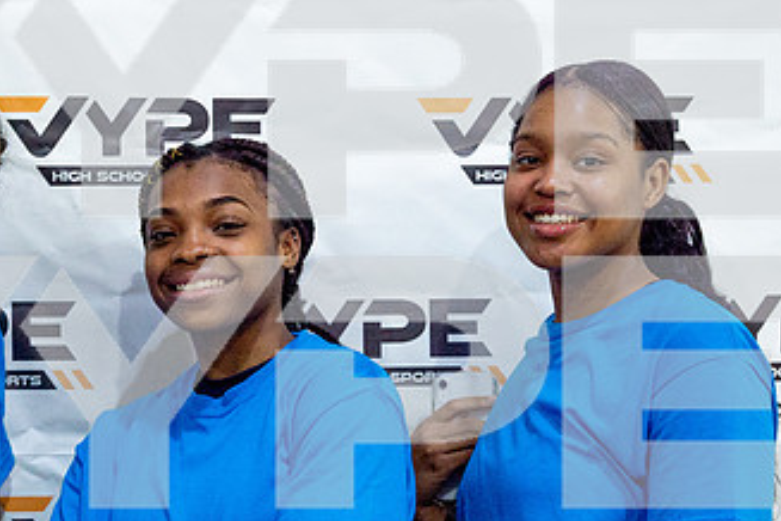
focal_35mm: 87
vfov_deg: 15.6
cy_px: 384
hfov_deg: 23.2
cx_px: 229
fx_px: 1887
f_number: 4.5
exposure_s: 1/125
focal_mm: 49
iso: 1600
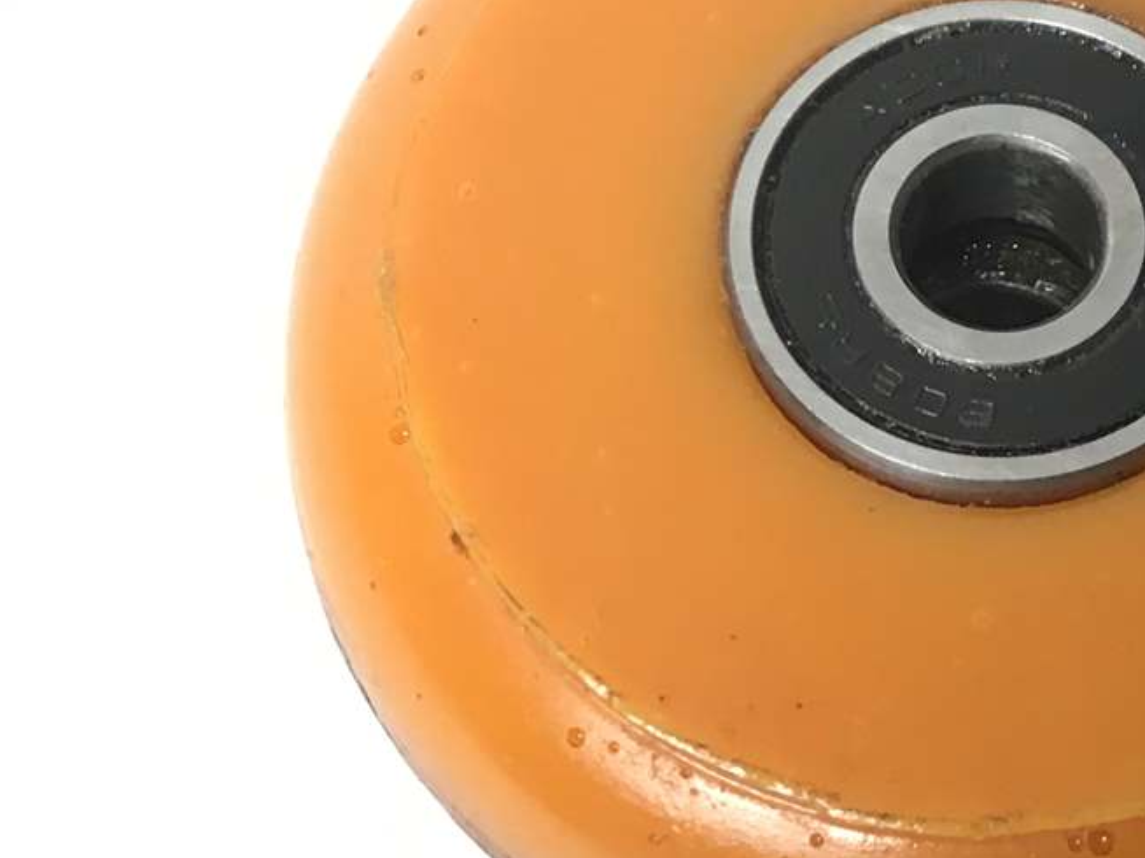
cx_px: 873
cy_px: 348
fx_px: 2711
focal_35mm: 82
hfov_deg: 23.6
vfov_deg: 18.0
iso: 100
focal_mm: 3.3
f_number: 2.4
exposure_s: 1/33
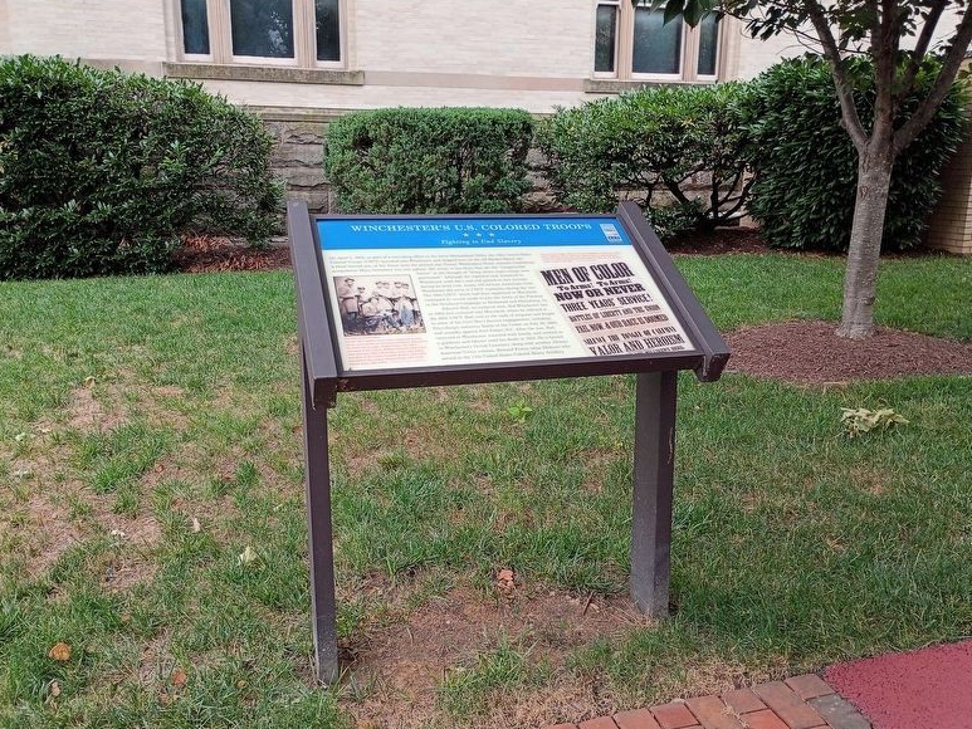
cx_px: 479
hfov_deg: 60.0
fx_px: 843
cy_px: 361
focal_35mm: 30
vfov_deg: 46.8
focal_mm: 4.27
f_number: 1.8
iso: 109
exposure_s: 1/60
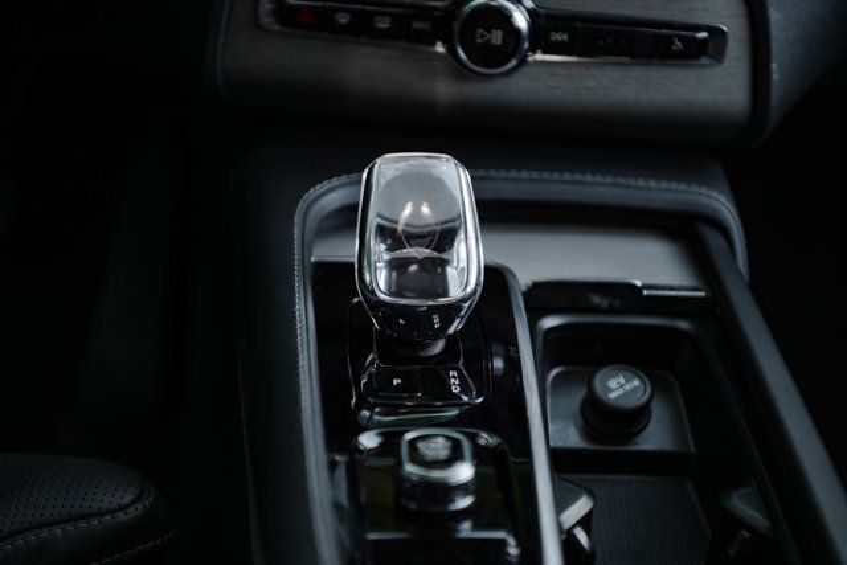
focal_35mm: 70
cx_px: 424
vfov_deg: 19.5
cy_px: 282
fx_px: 1647
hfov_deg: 28.8
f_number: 2.8
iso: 1250
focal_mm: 70
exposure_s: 1/200
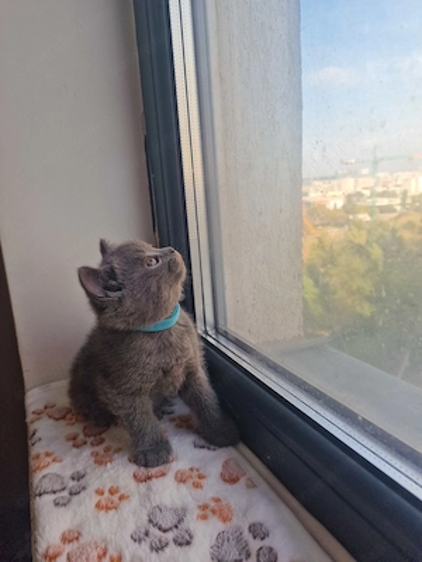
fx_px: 374
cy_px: 281
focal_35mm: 23
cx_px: 211
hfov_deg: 58.9
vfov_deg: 73.9
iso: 50
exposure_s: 1/180
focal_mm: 6.4
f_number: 1.8
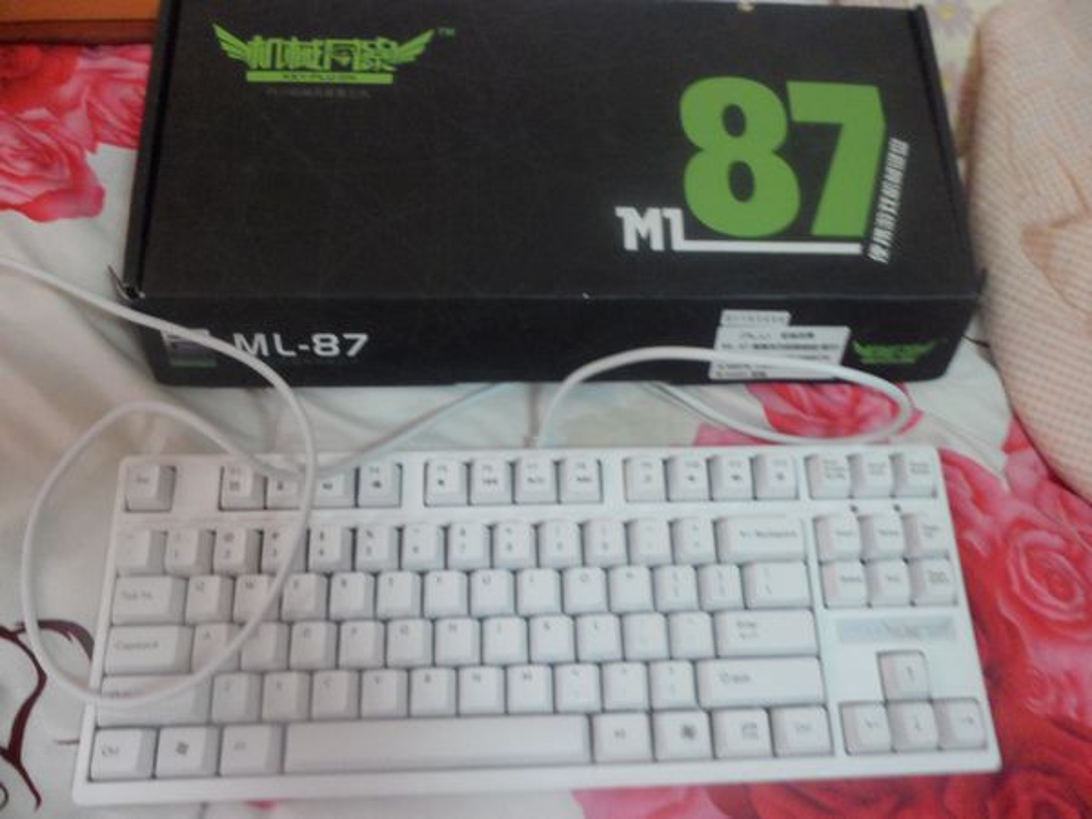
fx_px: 852
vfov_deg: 51.4
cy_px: 410
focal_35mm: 27
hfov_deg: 65.3
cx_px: 546
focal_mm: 4.9
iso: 400
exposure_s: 1/4
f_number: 3.5
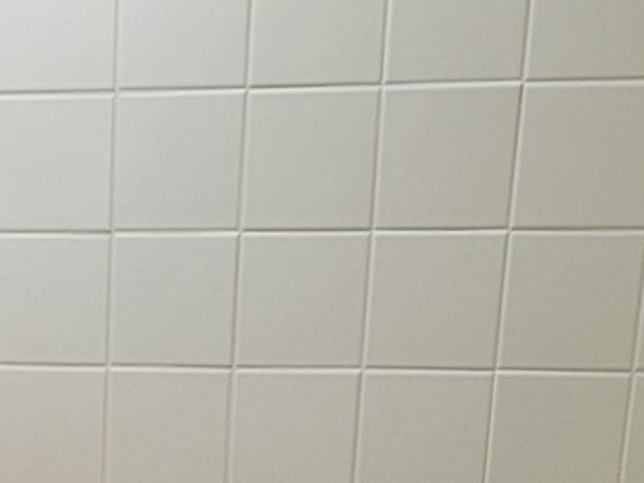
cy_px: 991
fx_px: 2122
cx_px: -65
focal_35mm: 114
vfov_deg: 11.6
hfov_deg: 16.7
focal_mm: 5.4
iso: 160
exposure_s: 1/120
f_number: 1.8
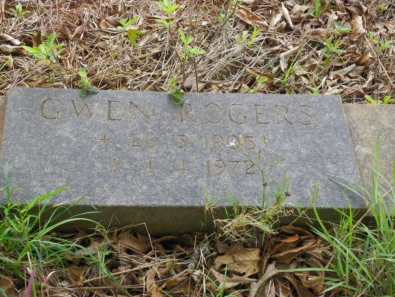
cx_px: 198
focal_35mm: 62
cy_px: 148
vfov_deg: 23.7
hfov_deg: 31.2
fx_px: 707
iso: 64
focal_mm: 11
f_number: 3.5
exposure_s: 1/125
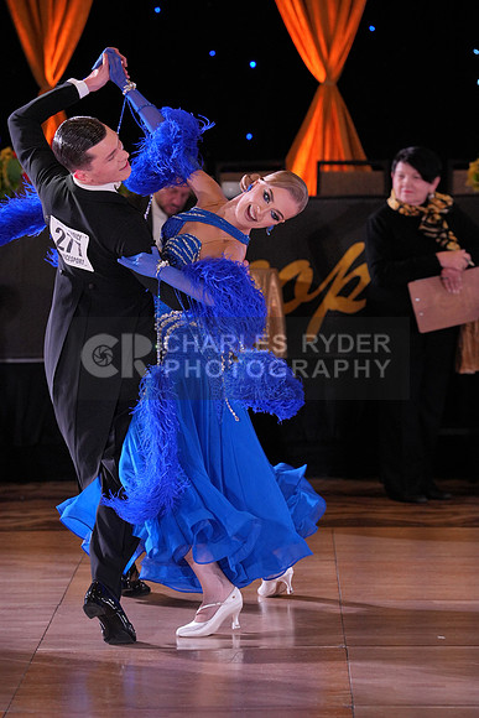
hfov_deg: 9.2
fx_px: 2992
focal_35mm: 150
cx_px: 240
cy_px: 359
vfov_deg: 13.7
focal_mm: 150
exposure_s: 1/500
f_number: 4
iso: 2500
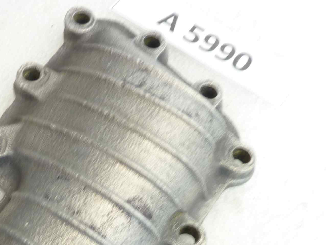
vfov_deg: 28.0
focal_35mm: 50
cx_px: 94
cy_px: 220
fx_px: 471
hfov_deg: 37.5
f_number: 3.3
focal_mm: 4.1
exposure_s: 1/10
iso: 80
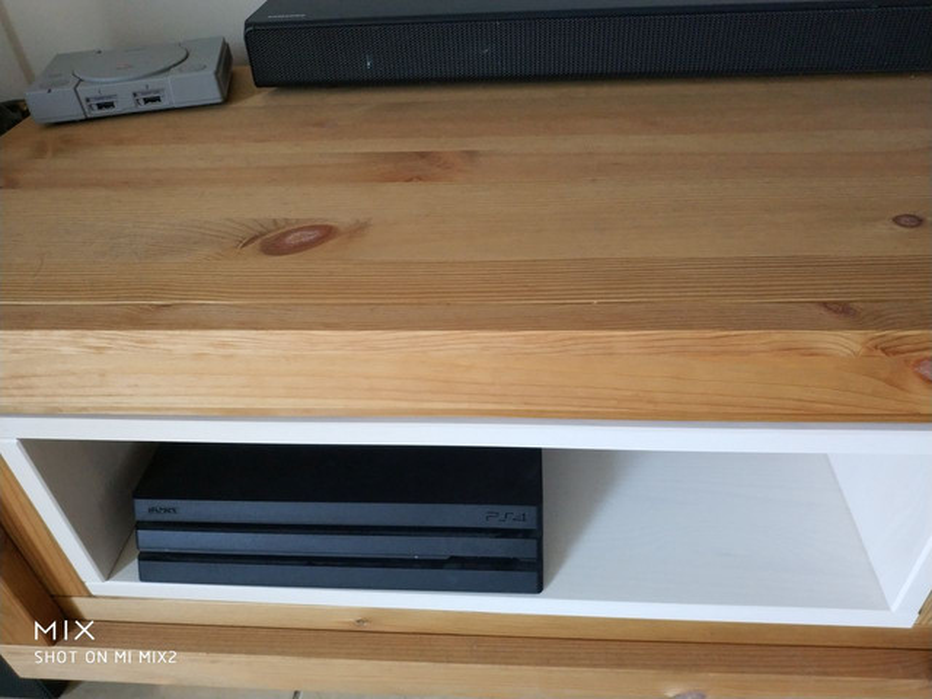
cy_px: 350
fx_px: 862
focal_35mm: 32
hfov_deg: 56.8
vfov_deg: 44.2
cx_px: 466
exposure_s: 1/17
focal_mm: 4.5
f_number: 2
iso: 434
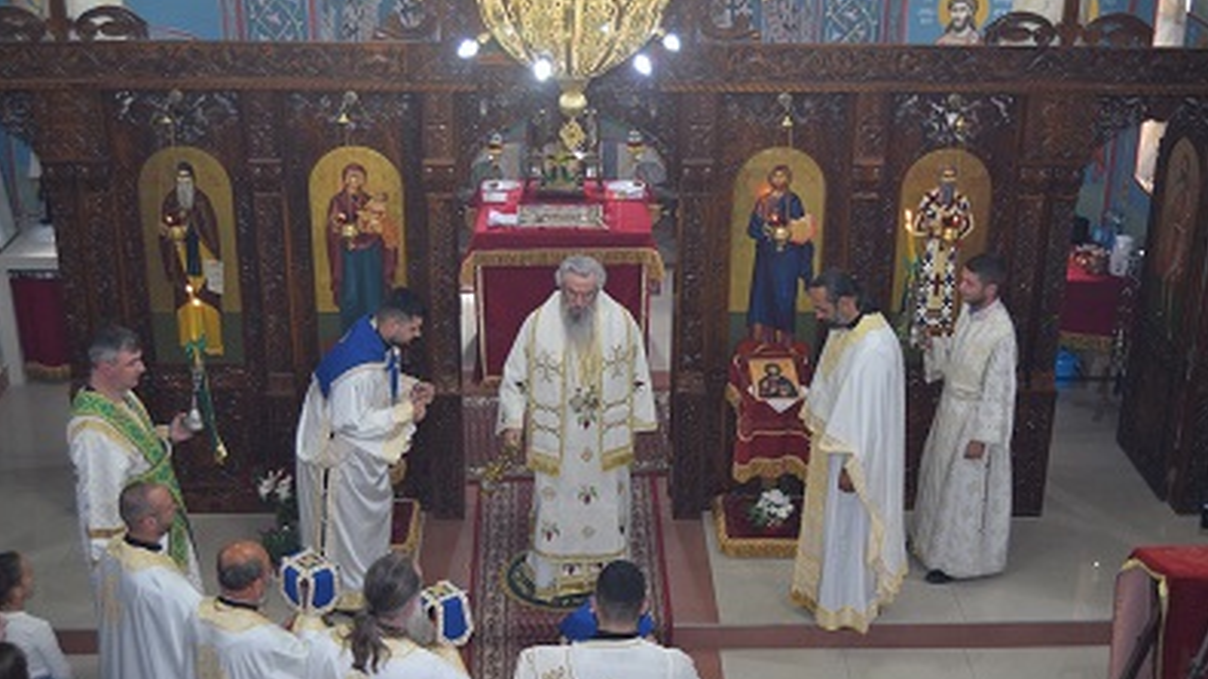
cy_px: 370
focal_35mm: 54
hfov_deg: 38.5
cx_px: 602
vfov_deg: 22.2
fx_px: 1729
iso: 800
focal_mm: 34
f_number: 5.6
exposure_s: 1/125
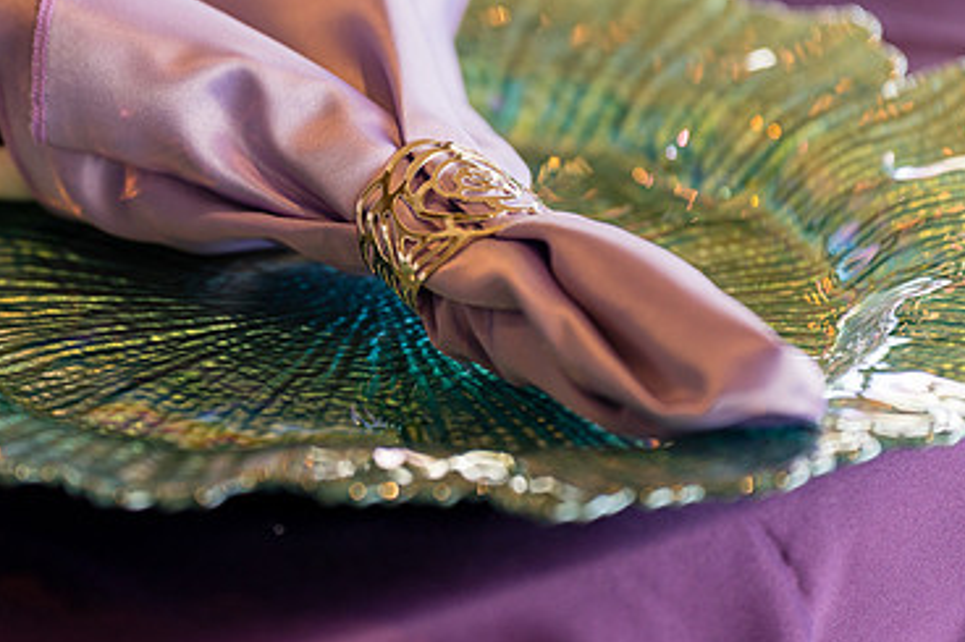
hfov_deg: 8.2
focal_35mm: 251
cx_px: 267
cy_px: 214
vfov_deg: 5.5
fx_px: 6725
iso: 320
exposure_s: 1/160
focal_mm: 159
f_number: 2.8
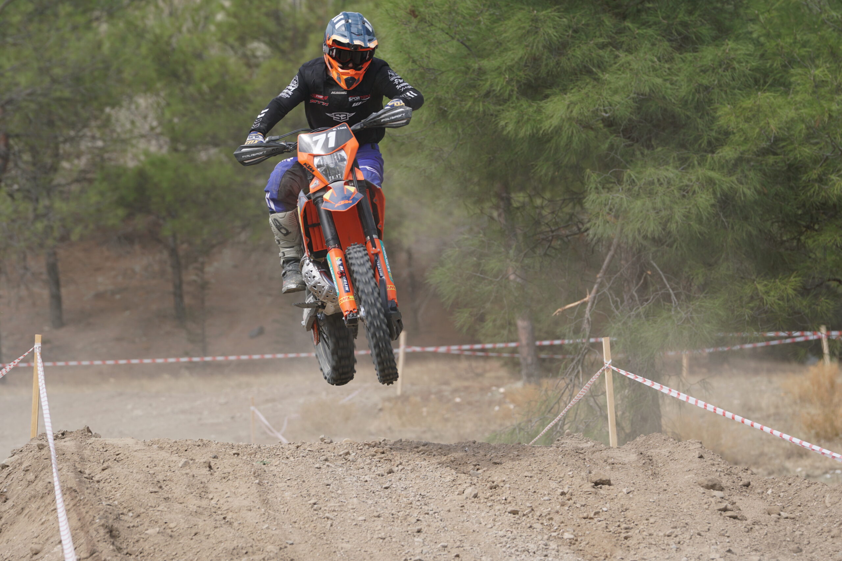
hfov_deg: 6.9
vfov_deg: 4.6
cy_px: 280
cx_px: 421
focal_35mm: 300
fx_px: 7017
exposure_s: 1/400
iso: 100
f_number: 5
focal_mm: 200
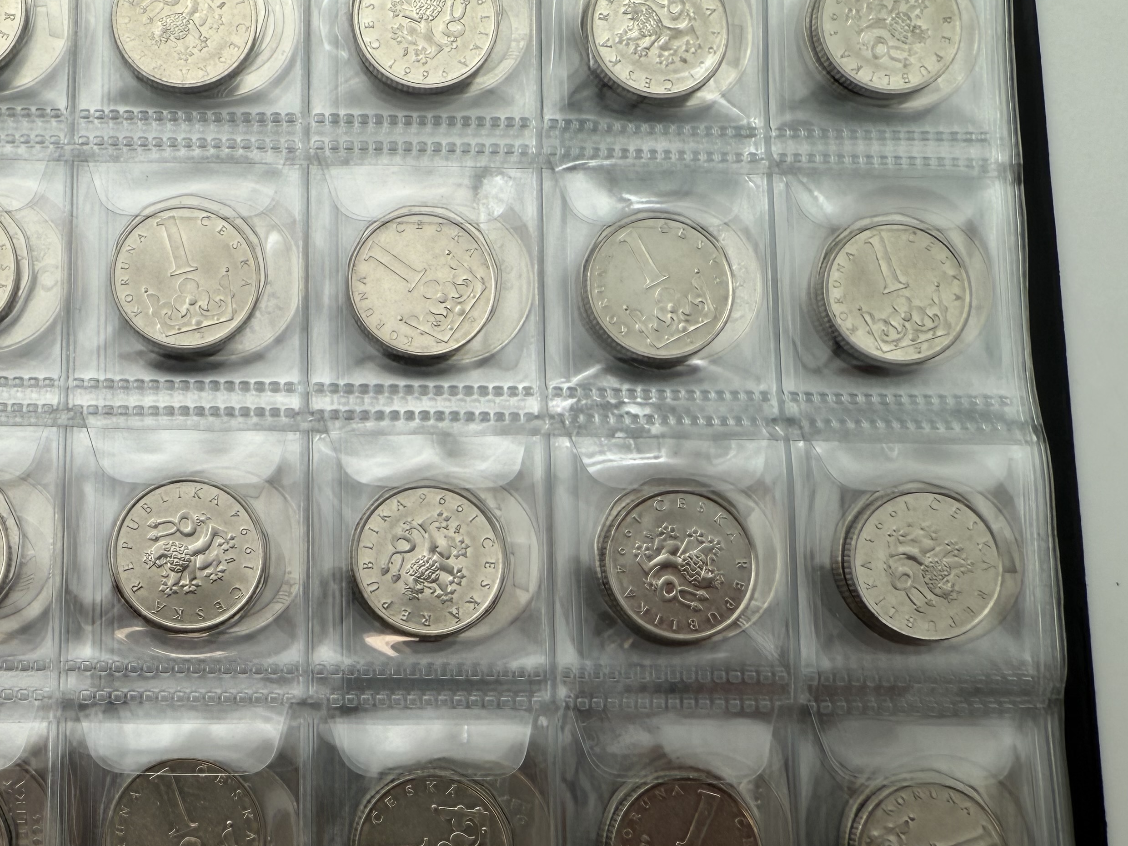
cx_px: 233
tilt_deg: -82.5
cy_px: 499
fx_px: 1271
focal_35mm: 39
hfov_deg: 45.5
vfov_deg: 36.7
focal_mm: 2.22
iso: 40
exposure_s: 1/294
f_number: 2.2
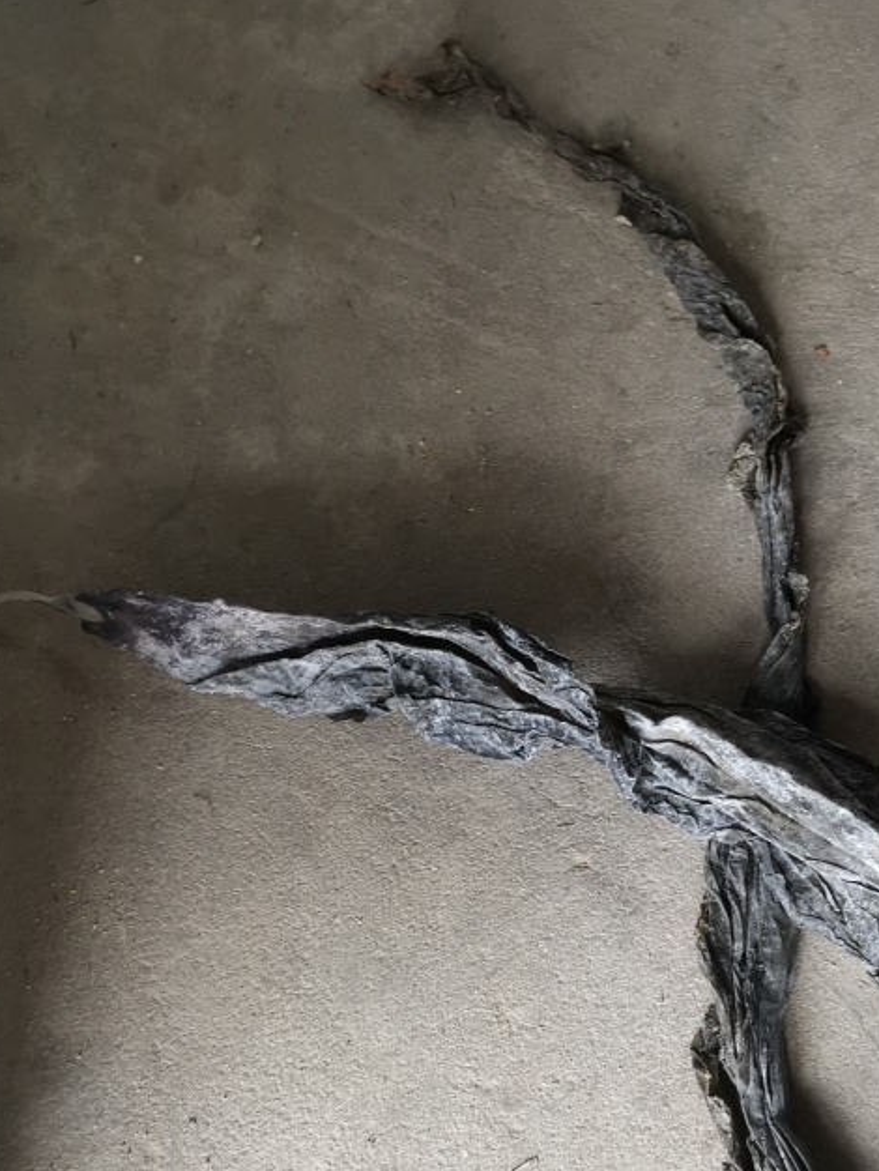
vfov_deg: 40.7
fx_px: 1556
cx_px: 602
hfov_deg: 31.2
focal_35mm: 46
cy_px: 779
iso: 250
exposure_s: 1/100
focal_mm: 5.58
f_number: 1.8
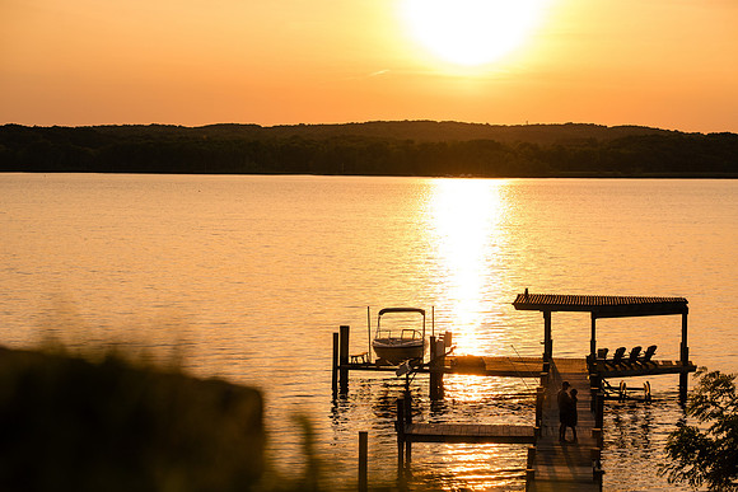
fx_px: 1743
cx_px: 369
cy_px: 246
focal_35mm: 85
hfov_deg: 23.9
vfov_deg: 16.1
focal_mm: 85
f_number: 6.3
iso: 1000
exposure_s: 1/2500
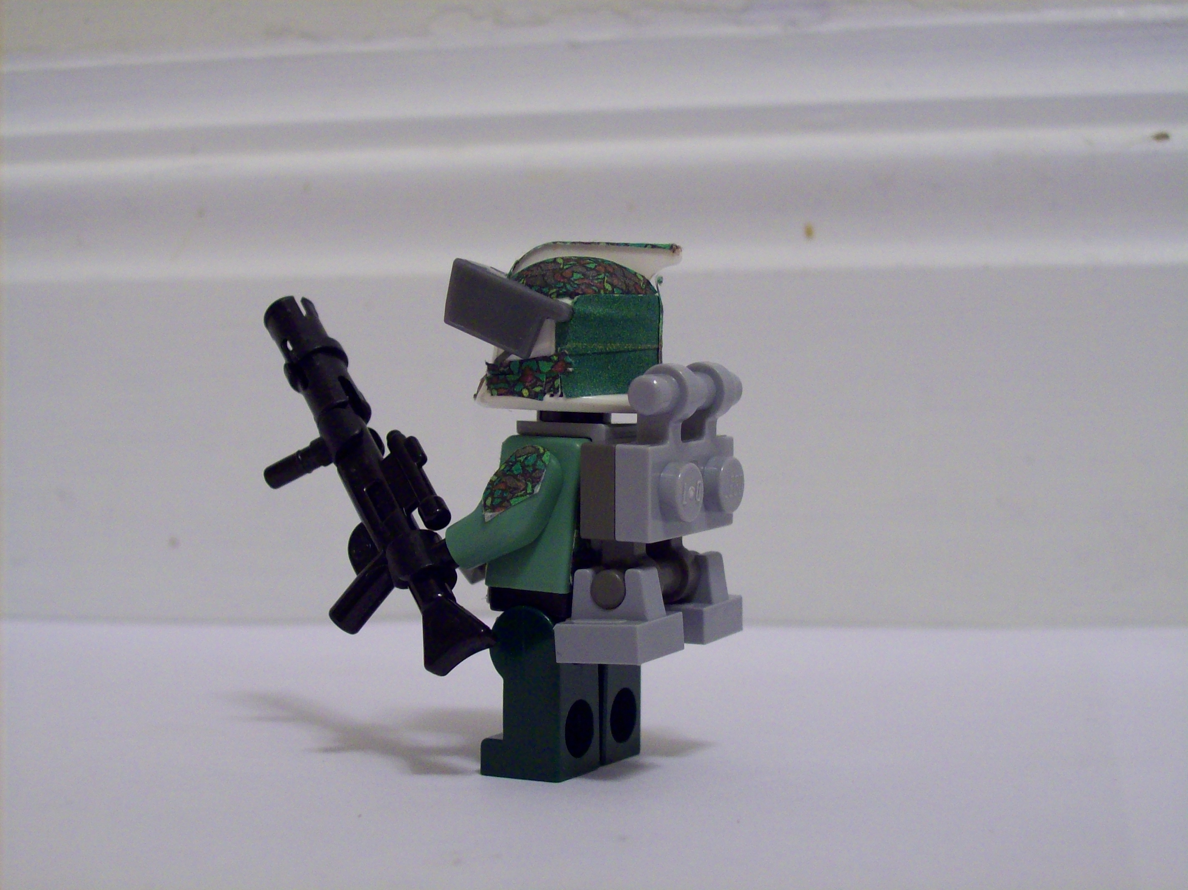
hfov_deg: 34.4
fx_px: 1921
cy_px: 445
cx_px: 594
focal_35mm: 56
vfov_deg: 26.1
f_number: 3.4
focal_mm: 9.4
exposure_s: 1/8
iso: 200
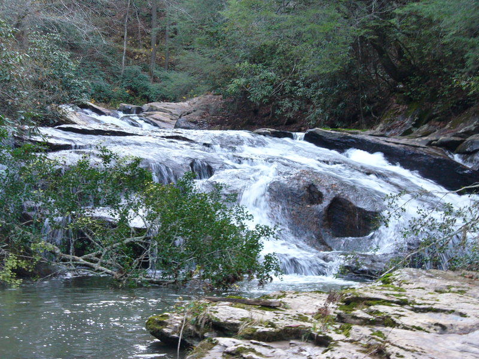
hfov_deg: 22.3
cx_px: 240
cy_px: 180
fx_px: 1218
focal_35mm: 88
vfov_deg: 16.8
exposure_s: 1/20
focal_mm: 14.5
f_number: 3.4
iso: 200
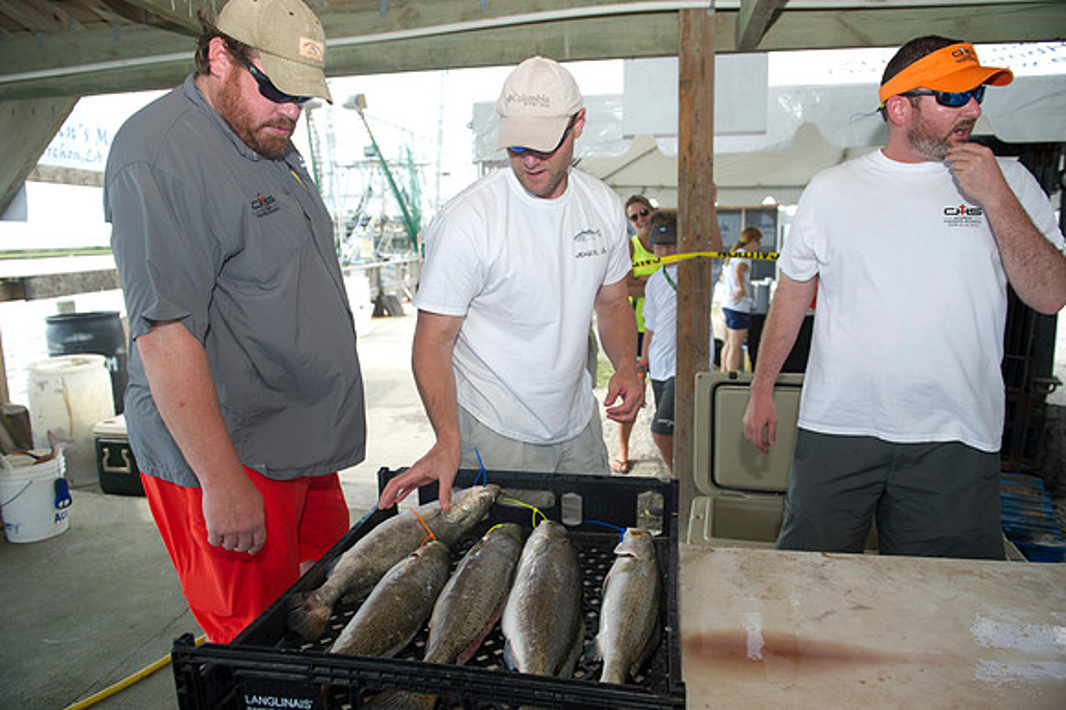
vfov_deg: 53.1
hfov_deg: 73.8
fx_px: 710
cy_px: 355
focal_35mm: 24
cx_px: 533
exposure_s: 1/200
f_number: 4
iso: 125
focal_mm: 24
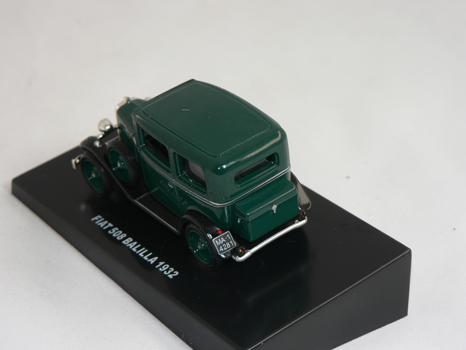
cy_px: 175
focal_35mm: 102
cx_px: 233
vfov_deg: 14.5
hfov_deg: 19.3
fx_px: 1373
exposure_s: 1/60
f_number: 3.2
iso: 80
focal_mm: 16.9
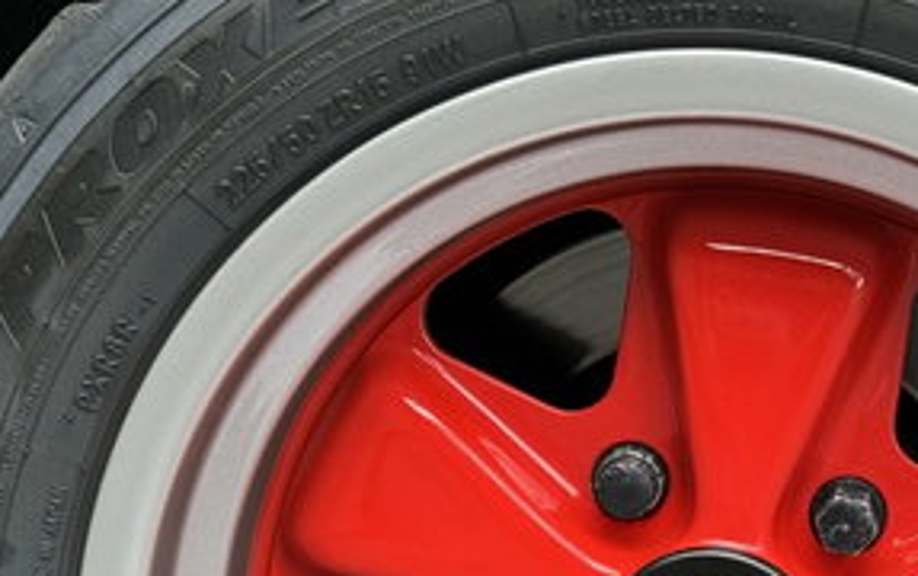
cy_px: 637
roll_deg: -1.6
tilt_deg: -10.4
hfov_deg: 15.3
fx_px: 3406
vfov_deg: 9.6
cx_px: 694
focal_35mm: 136
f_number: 1.78
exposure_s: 1/172
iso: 64
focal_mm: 6.76
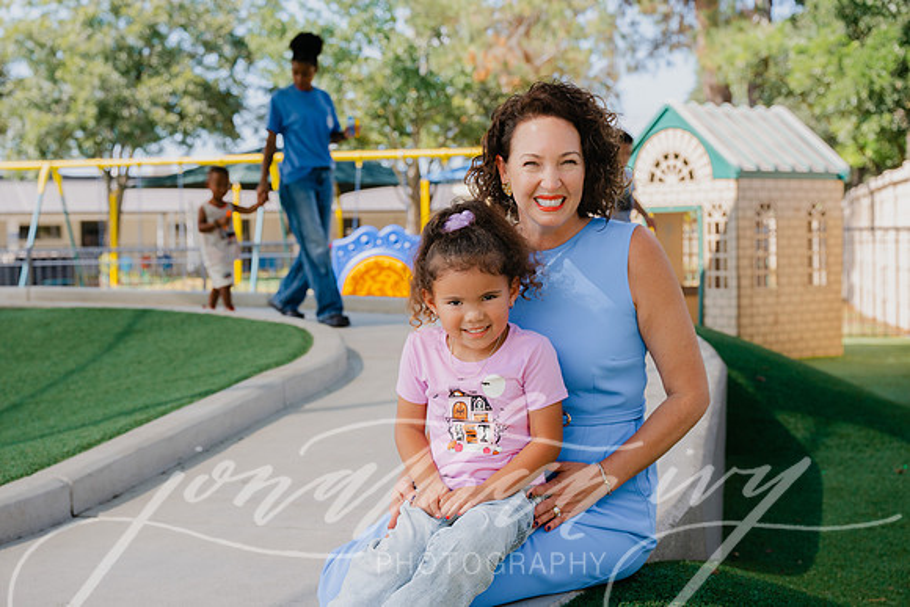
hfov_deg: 36.2
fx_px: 1391
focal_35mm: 55
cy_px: 304
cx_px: 455
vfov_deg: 24.6
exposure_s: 1/500
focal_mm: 55
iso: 220
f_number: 5
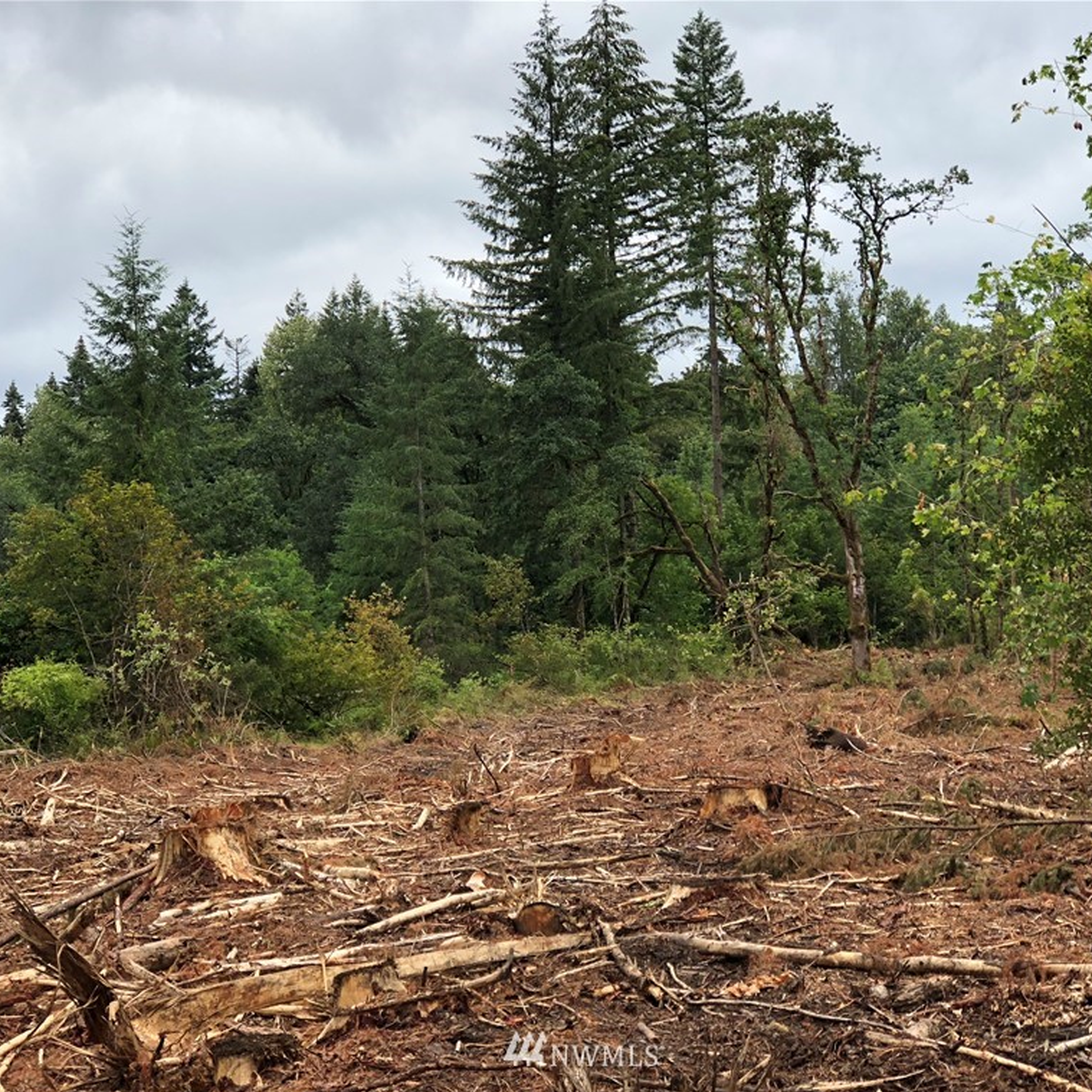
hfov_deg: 25.4
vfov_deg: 25.4
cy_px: 551
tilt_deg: +1.4
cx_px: 584
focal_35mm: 68
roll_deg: +2.3
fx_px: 2427
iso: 20
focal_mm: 6.6
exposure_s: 1/552
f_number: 2.8
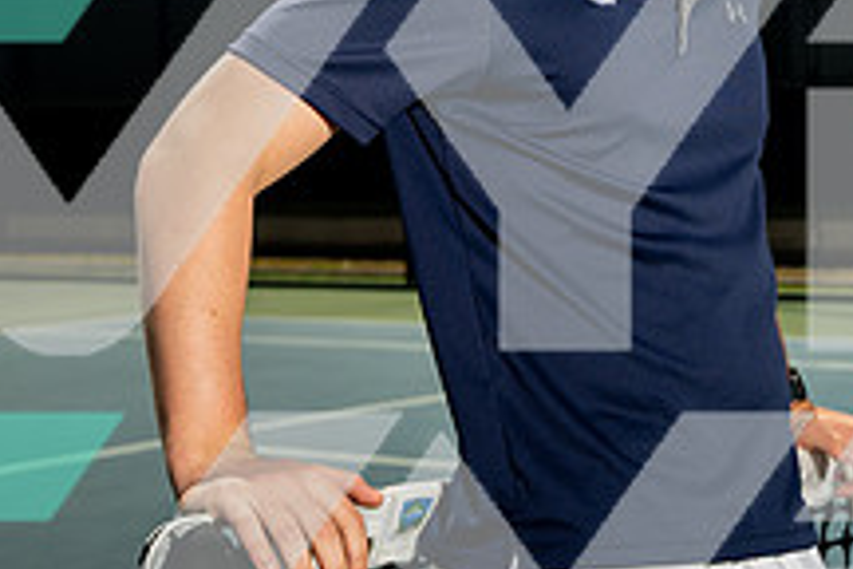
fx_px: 2417
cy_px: 144
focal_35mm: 102
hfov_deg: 19.7
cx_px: 731
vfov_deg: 13.4
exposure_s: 1/250
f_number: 4.5
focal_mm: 38
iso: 100
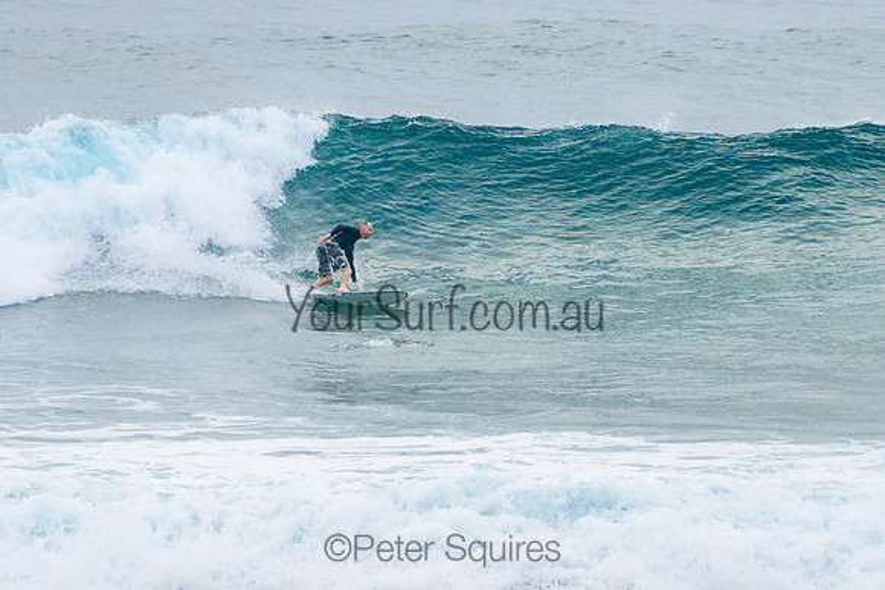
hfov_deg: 3.8
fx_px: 13509
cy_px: 261
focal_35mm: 549
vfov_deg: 2.5
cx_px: 414
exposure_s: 1/1250
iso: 500
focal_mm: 400
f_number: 5.6
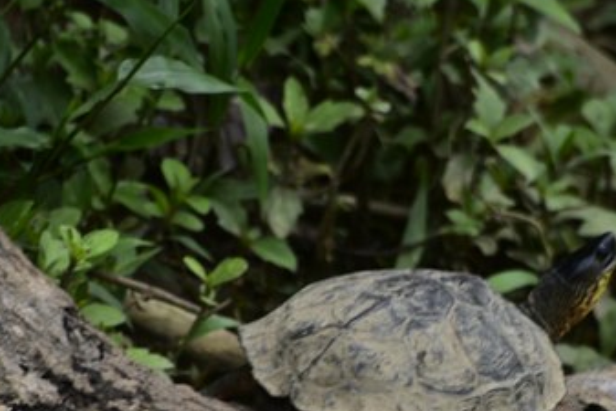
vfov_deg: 1.6
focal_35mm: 855
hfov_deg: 2.4
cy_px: 317
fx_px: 14636
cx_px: 472
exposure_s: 1/250
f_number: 6.3
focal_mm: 300
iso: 125
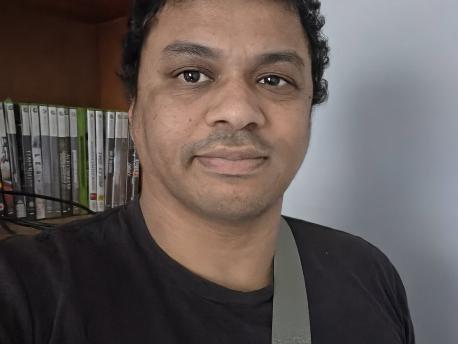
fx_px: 569
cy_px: 194
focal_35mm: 43
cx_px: 265
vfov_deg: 33.5
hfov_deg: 43.7
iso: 1600
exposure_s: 1/15
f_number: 2.2
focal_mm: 2.7
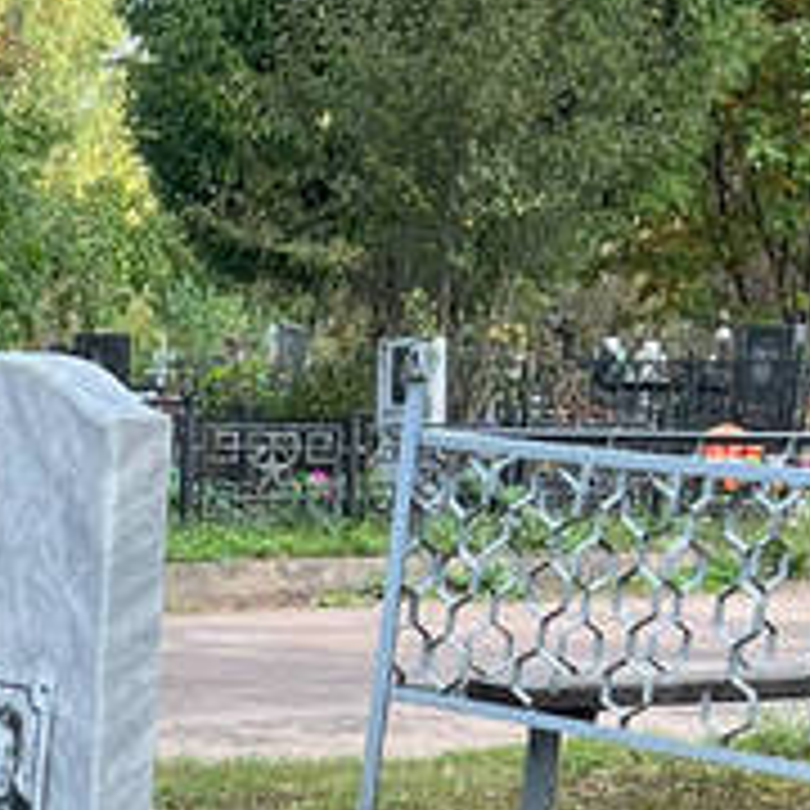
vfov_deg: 12.9
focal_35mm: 131
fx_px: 3468
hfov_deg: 12.4
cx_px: -536
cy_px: 1044
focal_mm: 5.7
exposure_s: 1/646
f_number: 1.5
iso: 50
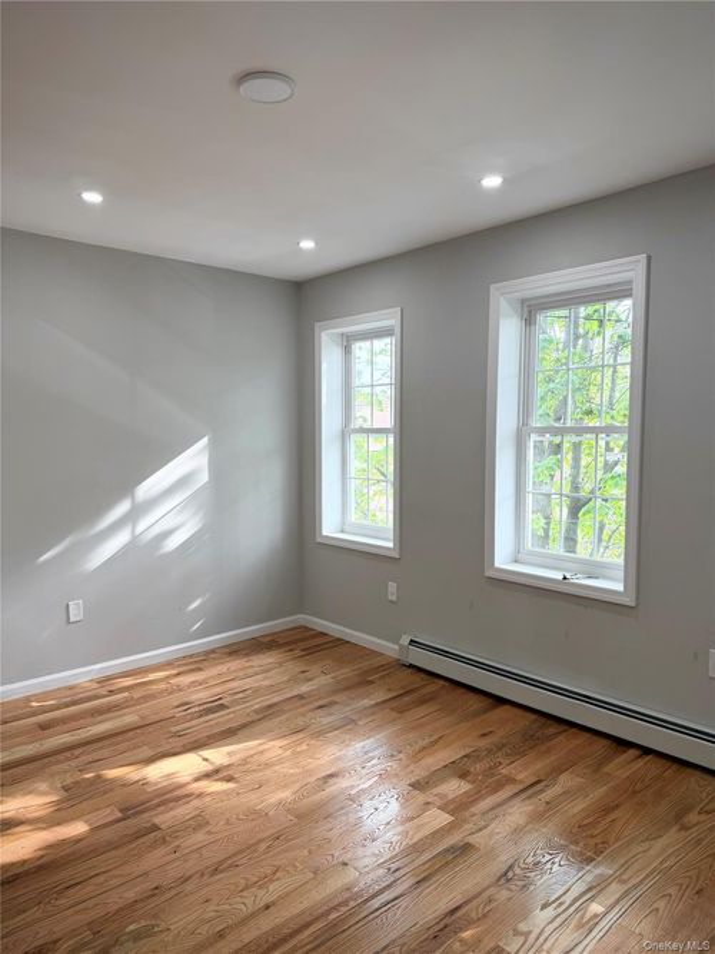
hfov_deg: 56.8
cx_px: 358
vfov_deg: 71.6
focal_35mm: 24
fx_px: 661
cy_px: 477
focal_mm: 6.76
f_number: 1.78
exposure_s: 1/184
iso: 100
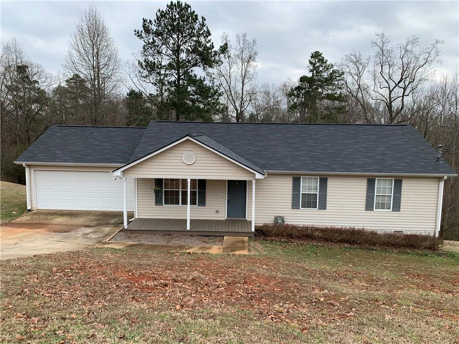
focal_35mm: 26
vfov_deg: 53.1
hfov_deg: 67.3
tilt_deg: -6.1
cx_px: 230
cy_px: 172
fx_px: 345
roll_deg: -1.6
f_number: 1.8
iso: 25
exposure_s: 1/765
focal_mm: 4.25
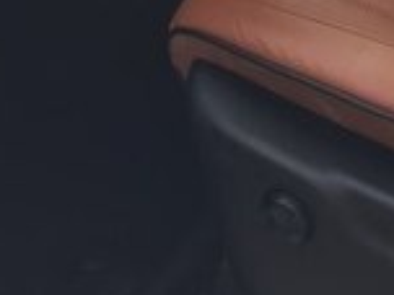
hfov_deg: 15.4
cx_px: 384
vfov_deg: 10.7
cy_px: -314
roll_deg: -0.3
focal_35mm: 126
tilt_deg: -28.4
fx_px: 1434
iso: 32
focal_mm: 4.15
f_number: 2.2
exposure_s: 1/434
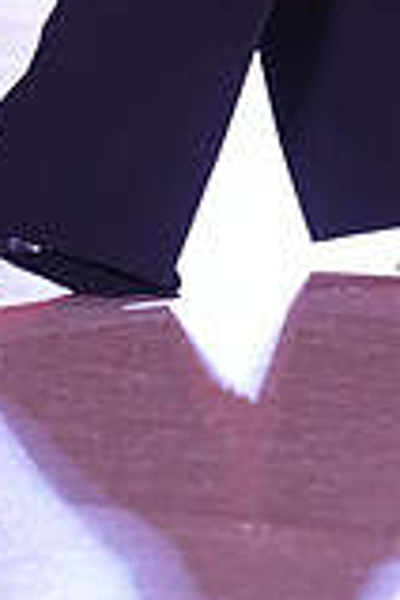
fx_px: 8849
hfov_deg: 2.6
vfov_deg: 3.9
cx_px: 466
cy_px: -434
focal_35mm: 531
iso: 1600
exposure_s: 1/200
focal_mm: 146
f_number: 6.3
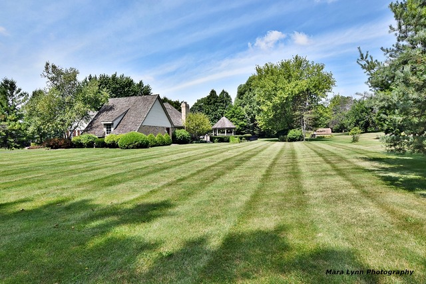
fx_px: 213
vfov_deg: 67.4
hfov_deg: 90.0
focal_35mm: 18
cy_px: 142
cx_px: 213
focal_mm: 12
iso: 200
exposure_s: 1/320
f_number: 9
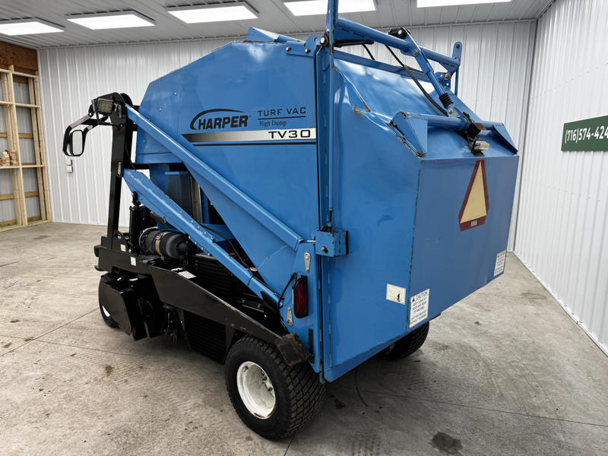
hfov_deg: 71.6
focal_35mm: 24
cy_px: 228
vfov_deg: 56.8
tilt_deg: -11.3
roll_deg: -1.5
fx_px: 422
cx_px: 304
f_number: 1.78
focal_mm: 6.76
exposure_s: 1/120
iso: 100
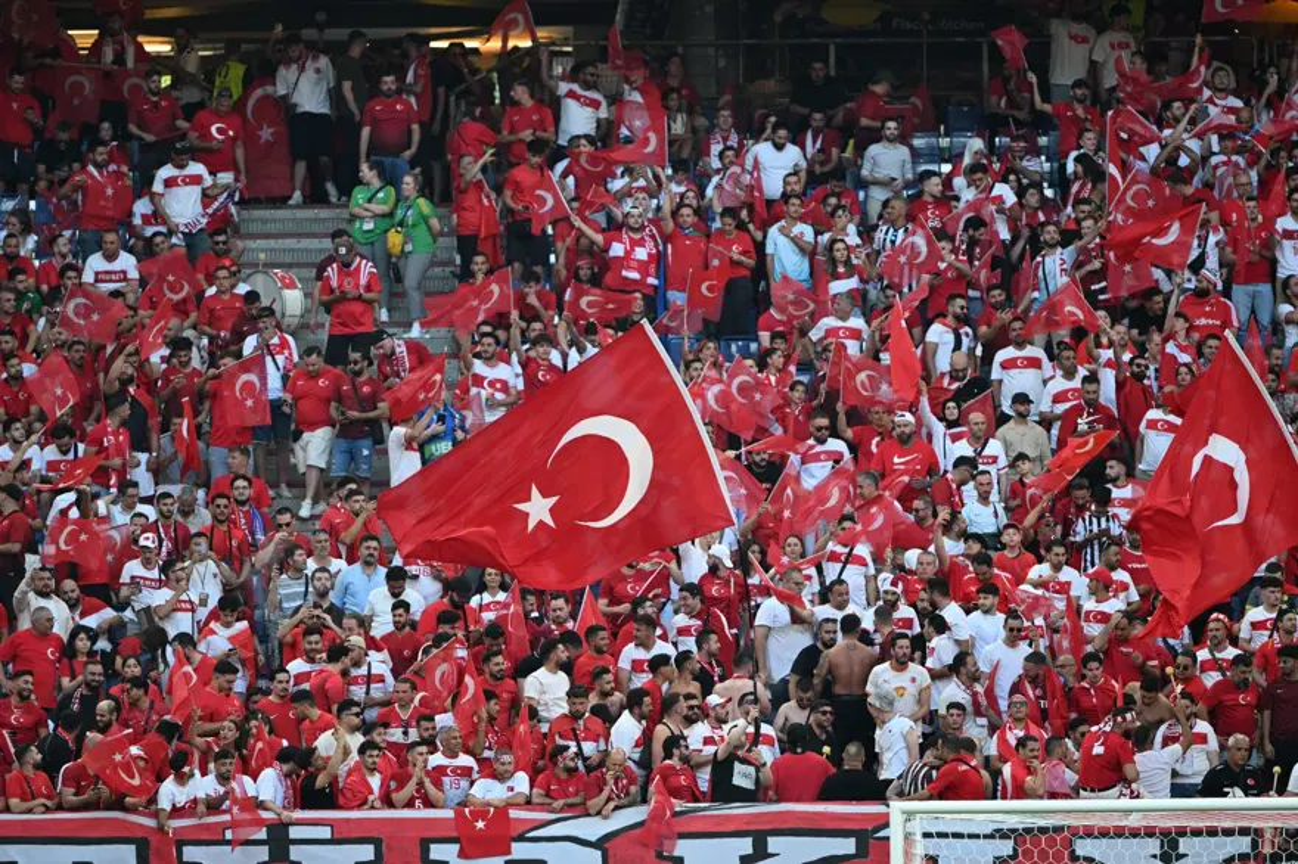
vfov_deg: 3.4
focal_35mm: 400
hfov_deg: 5.2
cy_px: 432
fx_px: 14416
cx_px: 649
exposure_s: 1/800
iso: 800
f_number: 3.2
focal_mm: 400
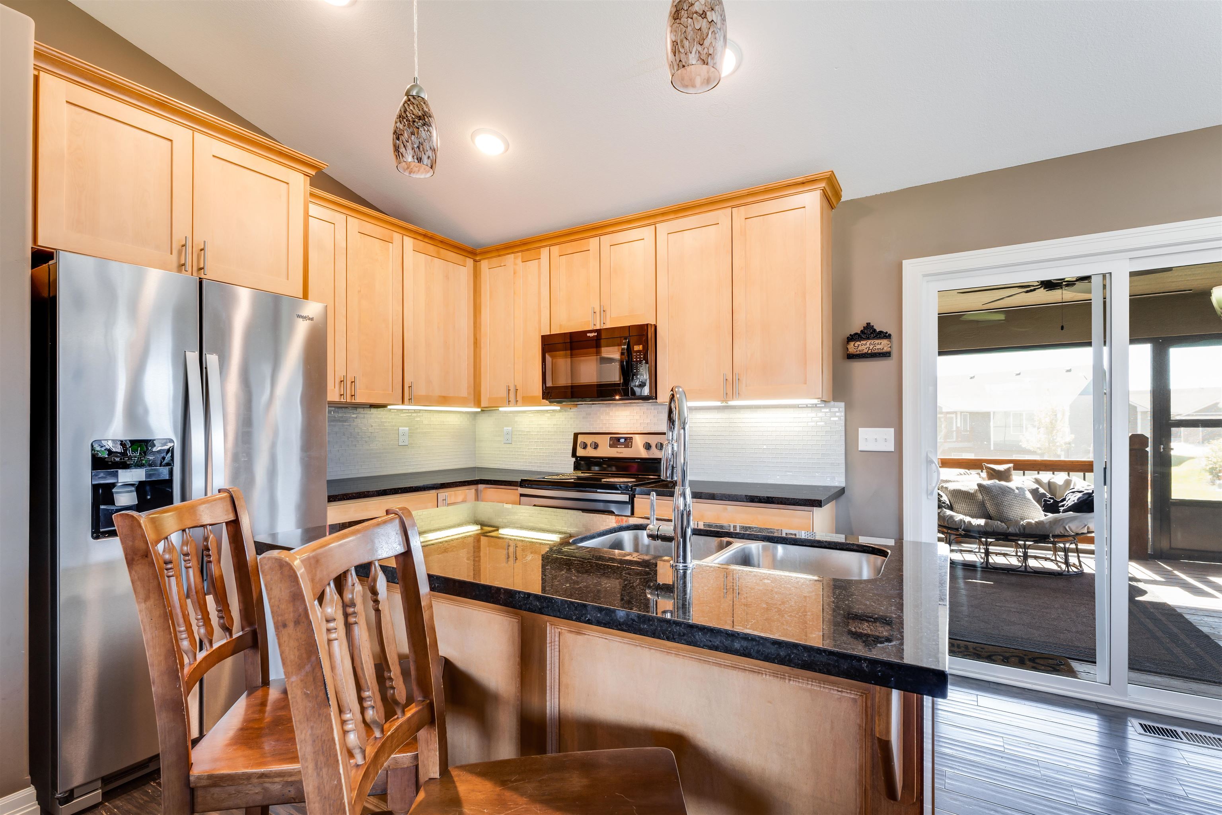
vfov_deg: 70.4
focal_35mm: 17
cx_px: 611
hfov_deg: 93.3
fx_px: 577
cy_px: 408
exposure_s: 1/13
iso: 250
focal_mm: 17
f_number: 10
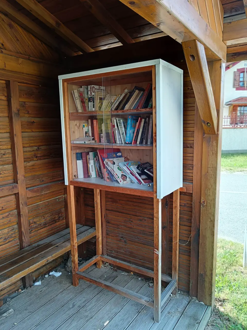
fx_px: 257
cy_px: 165
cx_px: 124
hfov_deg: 51.4
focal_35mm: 27
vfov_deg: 65.3
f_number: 1.9
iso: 201
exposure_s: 1/100
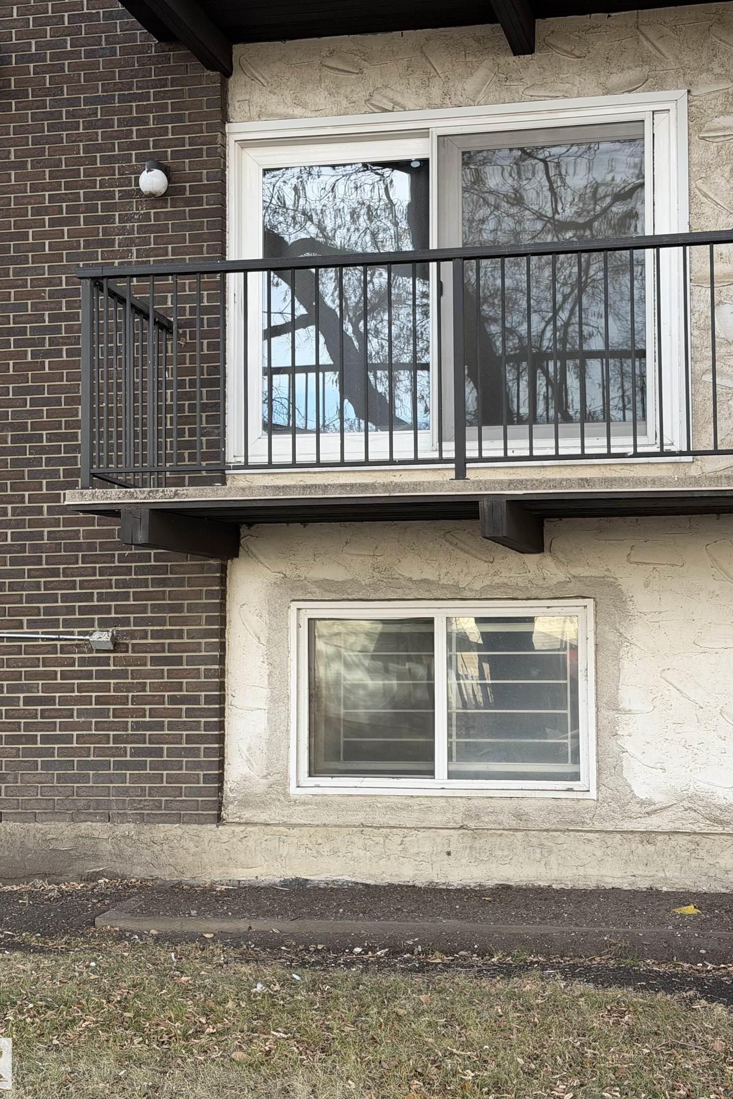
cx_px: 399
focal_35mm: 53
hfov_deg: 25.5
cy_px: 523
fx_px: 1618
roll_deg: +0.1
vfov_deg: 37.5
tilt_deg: +5.5
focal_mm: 6.76
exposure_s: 1/394
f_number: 1.78
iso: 64
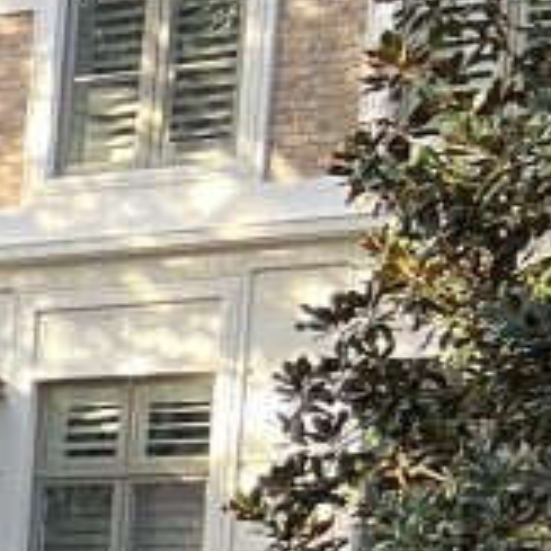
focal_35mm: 180
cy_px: 1061
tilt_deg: -7.8
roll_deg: -0.2
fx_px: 3242
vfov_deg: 9.2
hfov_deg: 7.6
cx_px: -1440
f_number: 1.5
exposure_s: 1/160
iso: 40
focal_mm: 5.7
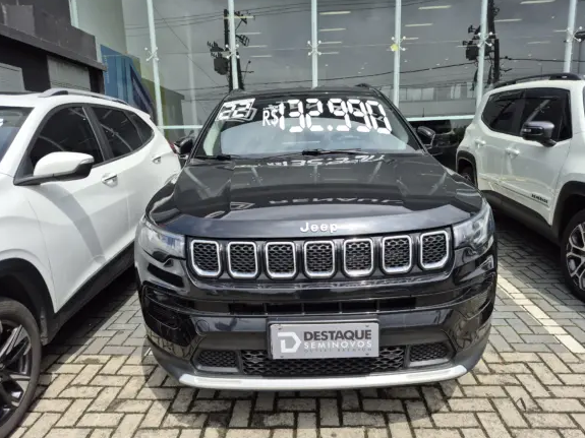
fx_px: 406
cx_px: 292
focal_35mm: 24
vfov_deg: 56.8
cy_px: 223
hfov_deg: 71.6
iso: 25
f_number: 1.8
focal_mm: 5.4
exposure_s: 1/1508
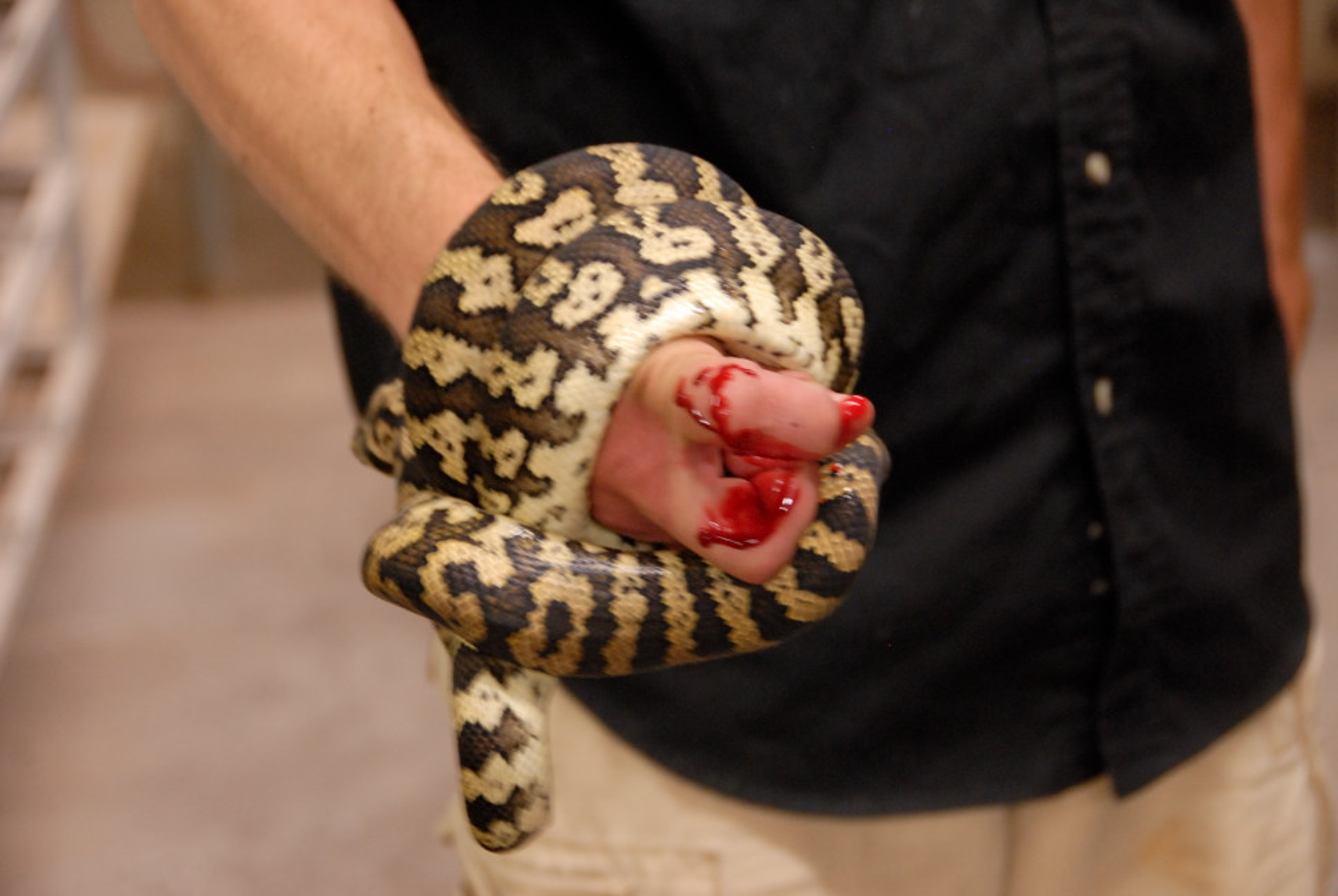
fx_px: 3907
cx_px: 669
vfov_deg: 13.1
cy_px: 448
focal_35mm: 105
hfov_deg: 19.4
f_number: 5
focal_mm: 70
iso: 800
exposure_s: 1/13
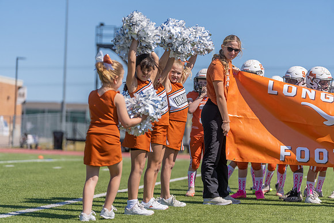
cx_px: 167
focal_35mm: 137
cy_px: 112
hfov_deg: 15.0
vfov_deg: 10.0
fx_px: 1271
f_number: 3.5
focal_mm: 137
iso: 125
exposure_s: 1/2500
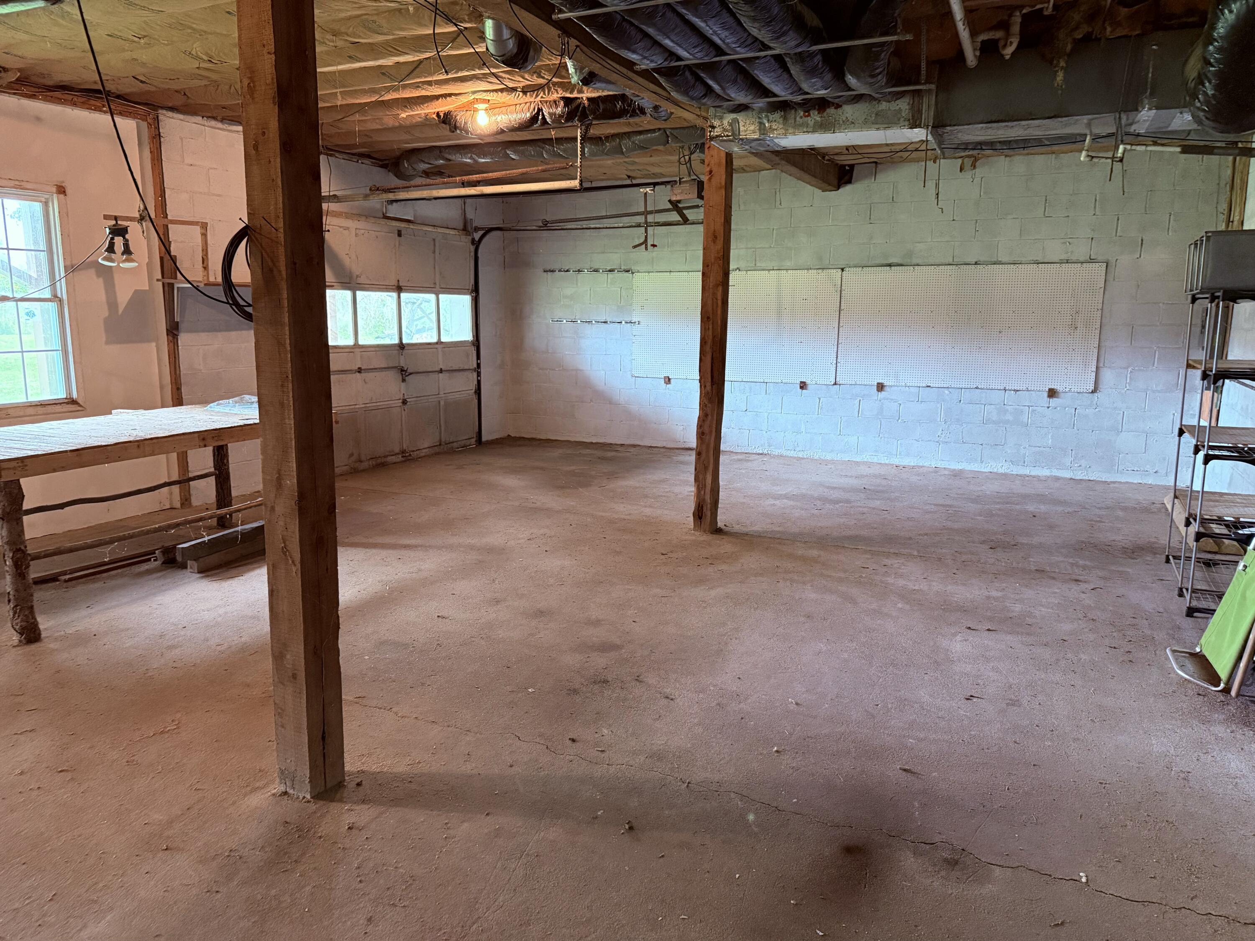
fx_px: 870
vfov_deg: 56.8
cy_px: 470
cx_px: 628
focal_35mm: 24
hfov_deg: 71.6
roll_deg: -0.8
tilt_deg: -10.1
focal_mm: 6.76
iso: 640
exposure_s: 1/60
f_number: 1.78
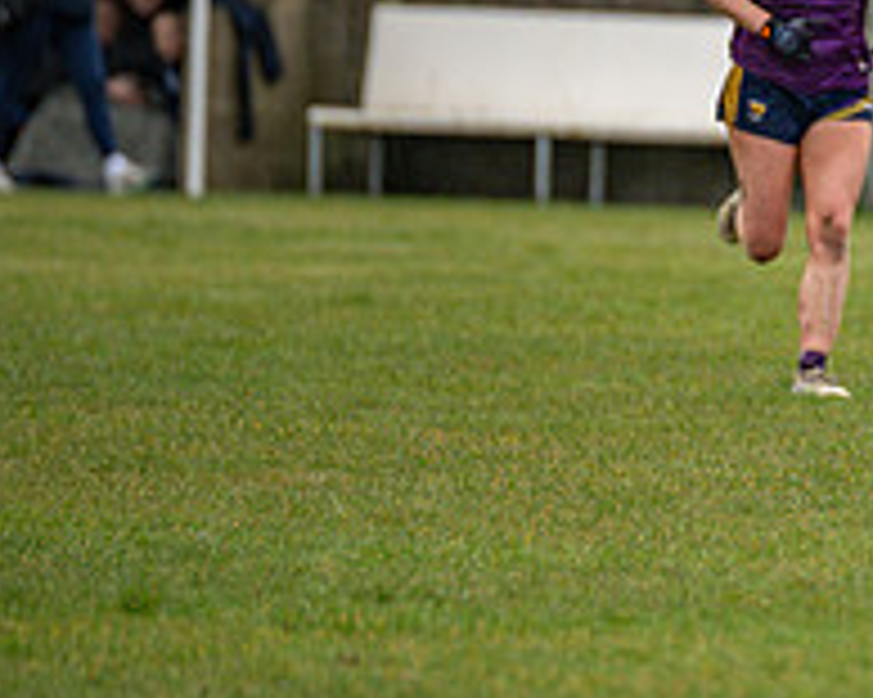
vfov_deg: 1.8
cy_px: 218
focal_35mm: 843
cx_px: 1215
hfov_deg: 2.3
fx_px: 21770
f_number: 2.8
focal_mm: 300
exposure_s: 1/640
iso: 800
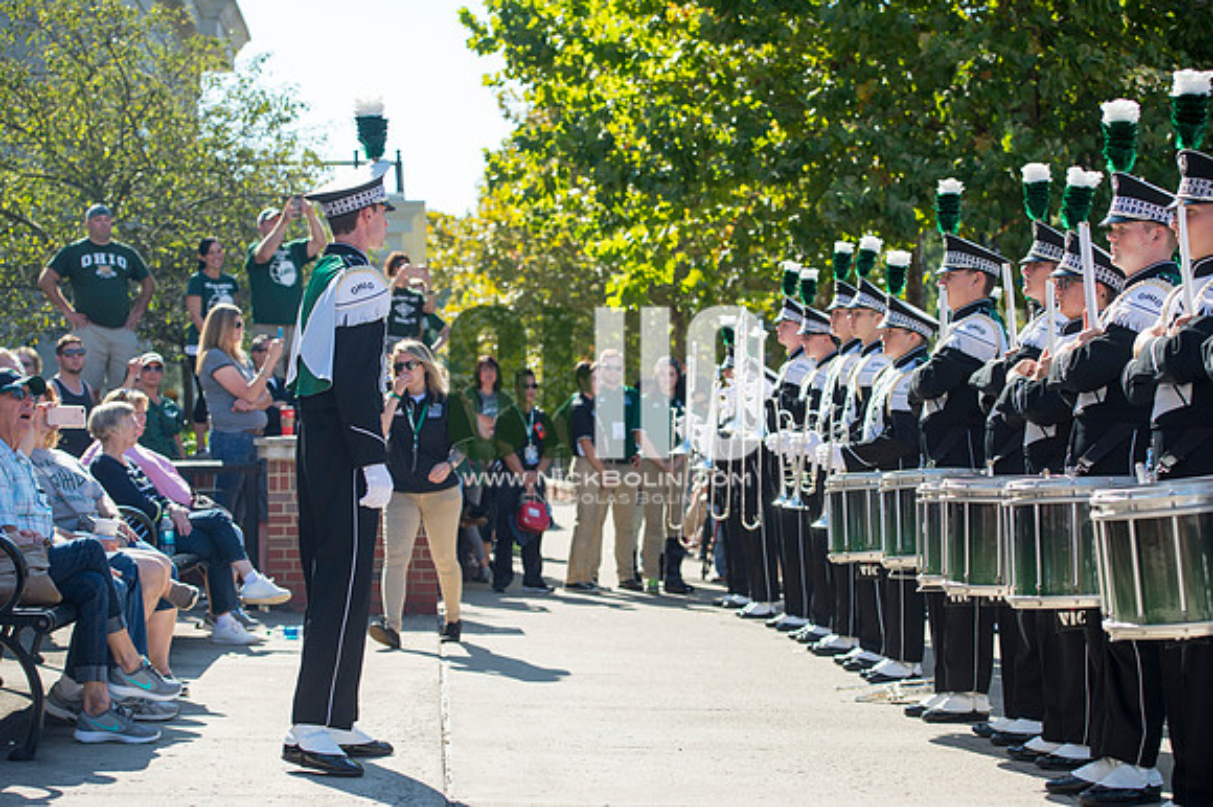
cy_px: 404
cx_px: 606
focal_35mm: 70
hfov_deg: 28.9
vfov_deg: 19.4
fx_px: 2357
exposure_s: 1/1000
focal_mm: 70
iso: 200
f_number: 4.5
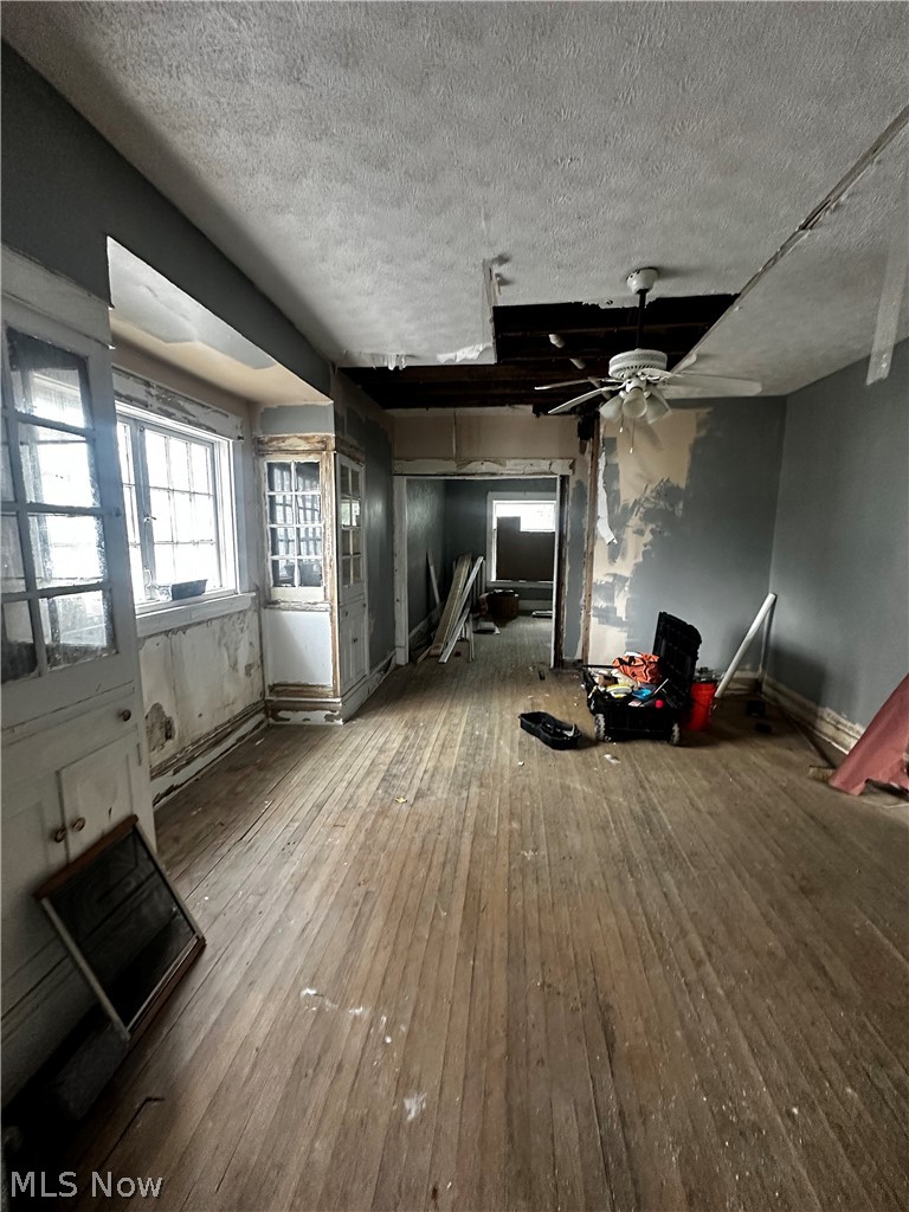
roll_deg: -1.1
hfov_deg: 85.7
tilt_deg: -8.4
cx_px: 454
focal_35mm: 14
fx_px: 490
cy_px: 606
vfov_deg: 102.1
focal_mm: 2.22
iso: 640
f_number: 2.2
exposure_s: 1/60
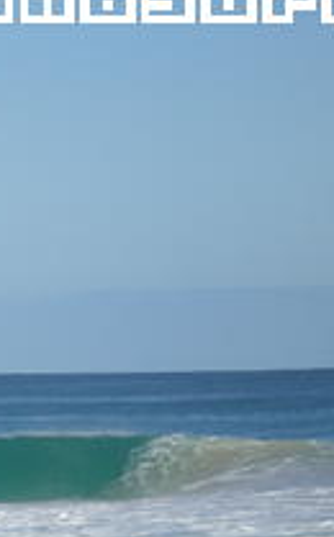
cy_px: 486
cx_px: -68
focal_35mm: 318
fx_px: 4647
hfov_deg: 4.1
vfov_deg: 6.6
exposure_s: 1/174
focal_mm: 18.9
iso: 50
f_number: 8.5
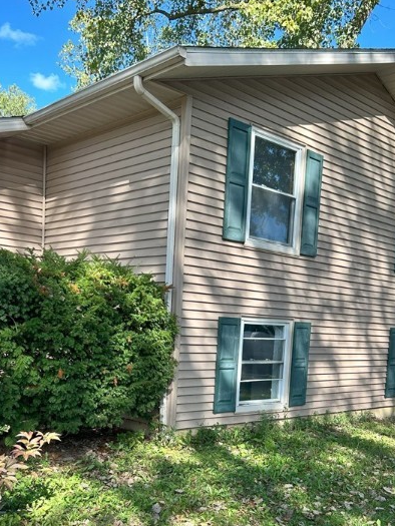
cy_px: 366
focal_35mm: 38
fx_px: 578
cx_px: 189
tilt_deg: -4.2
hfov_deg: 37.7
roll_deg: -2.9
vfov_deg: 47.9
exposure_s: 1/803
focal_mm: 5.7
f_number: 1.5
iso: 50
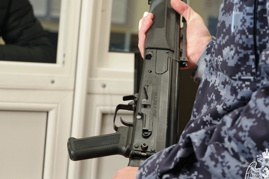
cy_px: 96
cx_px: 141
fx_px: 811
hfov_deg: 18.8
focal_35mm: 109
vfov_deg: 12.6
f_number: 5.6
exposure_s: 1/160
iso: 1250
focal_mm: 63
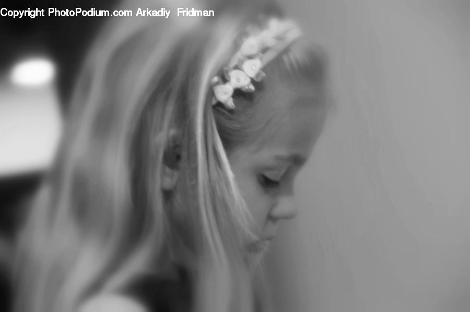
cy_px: 156
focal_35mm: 195
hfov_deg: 10.6
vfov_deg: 7.0
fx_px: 2542
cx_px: 235
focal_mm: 130
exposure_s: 1/20
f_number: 5.6
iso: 1250
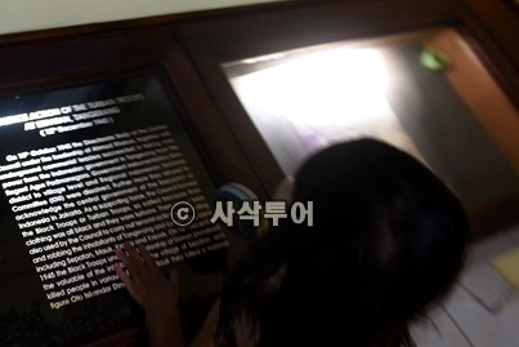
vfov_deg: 27.0
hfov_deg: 36.6
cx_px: 35
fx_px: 721
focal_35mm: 50
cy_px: 145
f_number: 2.8
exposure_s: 1/20
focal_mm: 24
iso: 640
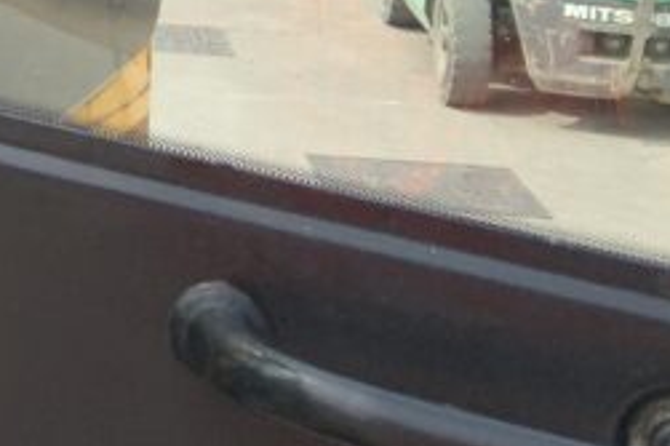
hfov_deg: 14.2
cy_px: -323
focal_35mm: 123
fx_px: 2288
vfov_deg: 10.5
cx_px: -622
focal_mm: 3
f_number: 1.8
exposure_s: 1/869
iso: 16
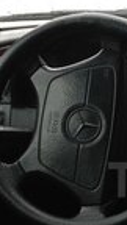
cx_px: 229
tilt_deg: -18.1
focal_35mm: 124
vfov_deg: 17.2
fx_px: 742
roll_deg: -0.4
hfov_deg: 9.3
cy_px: 180
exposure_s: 1/120
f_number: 2.4
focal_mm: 4.12
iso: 80
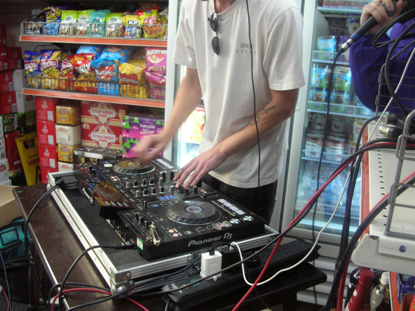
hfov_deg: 51.4
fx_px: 431
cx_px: 208
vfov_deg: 39.6
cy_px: 156
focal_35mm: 36
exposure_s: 1/47.8
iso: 200
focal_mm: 6
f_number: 2.7
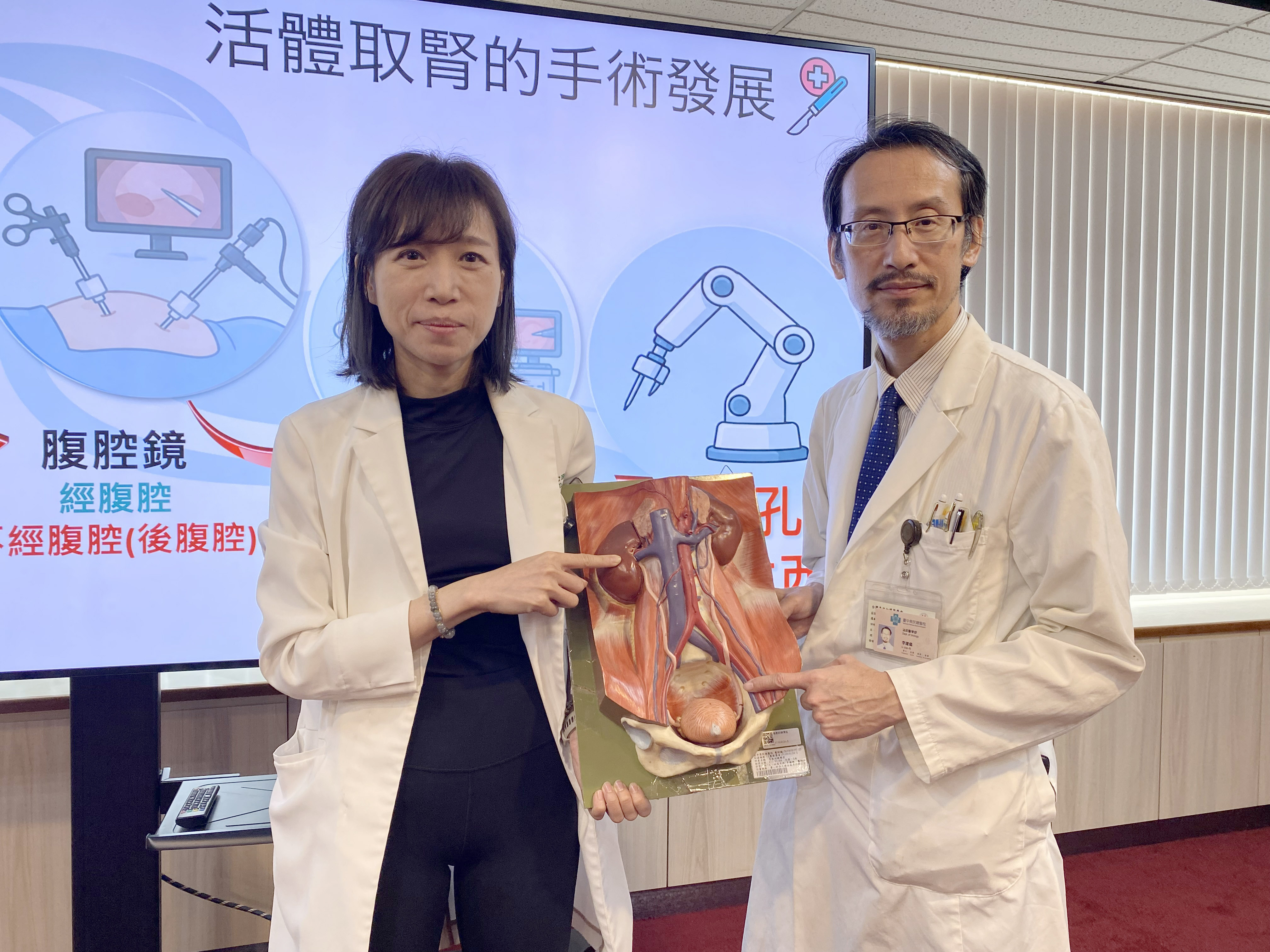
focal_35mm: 26
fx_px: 954
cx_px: 635
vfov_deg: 53.1
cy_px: 476
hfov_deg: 67.3
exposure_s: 1/120
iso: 80
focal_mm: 4.25
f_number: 1.8
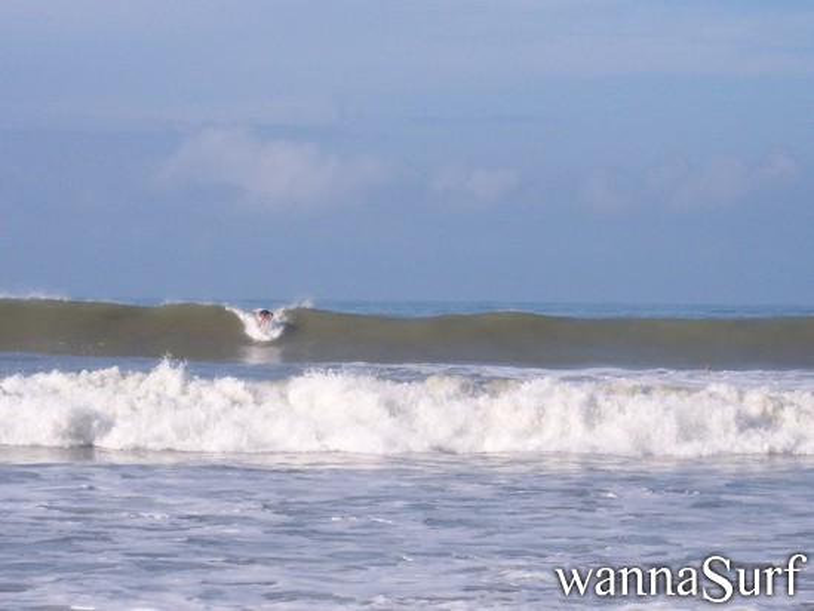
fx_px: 2681
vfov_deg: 13.0
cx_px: 407
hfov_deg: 17.3
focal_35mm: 114
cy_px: 306
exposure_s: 1/350
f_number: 8
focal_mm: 24
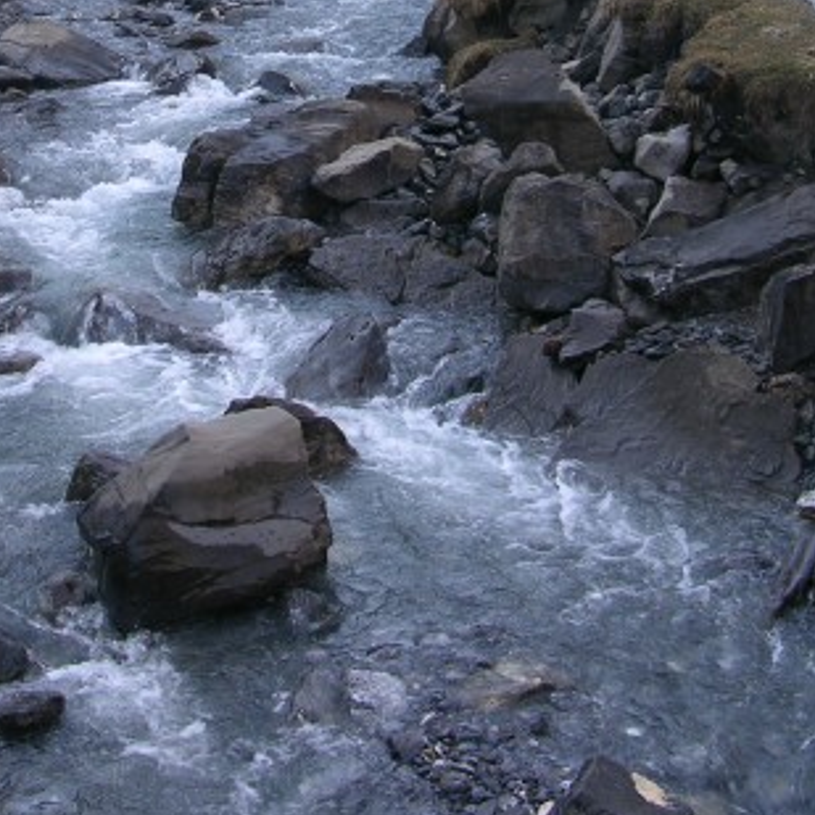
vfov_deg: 21.6
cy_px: -13
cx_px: 277
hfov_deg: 22.4
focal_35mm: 77
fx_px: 2051
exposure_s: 1/76.4
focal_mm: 8.9
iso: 50
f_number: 3.5
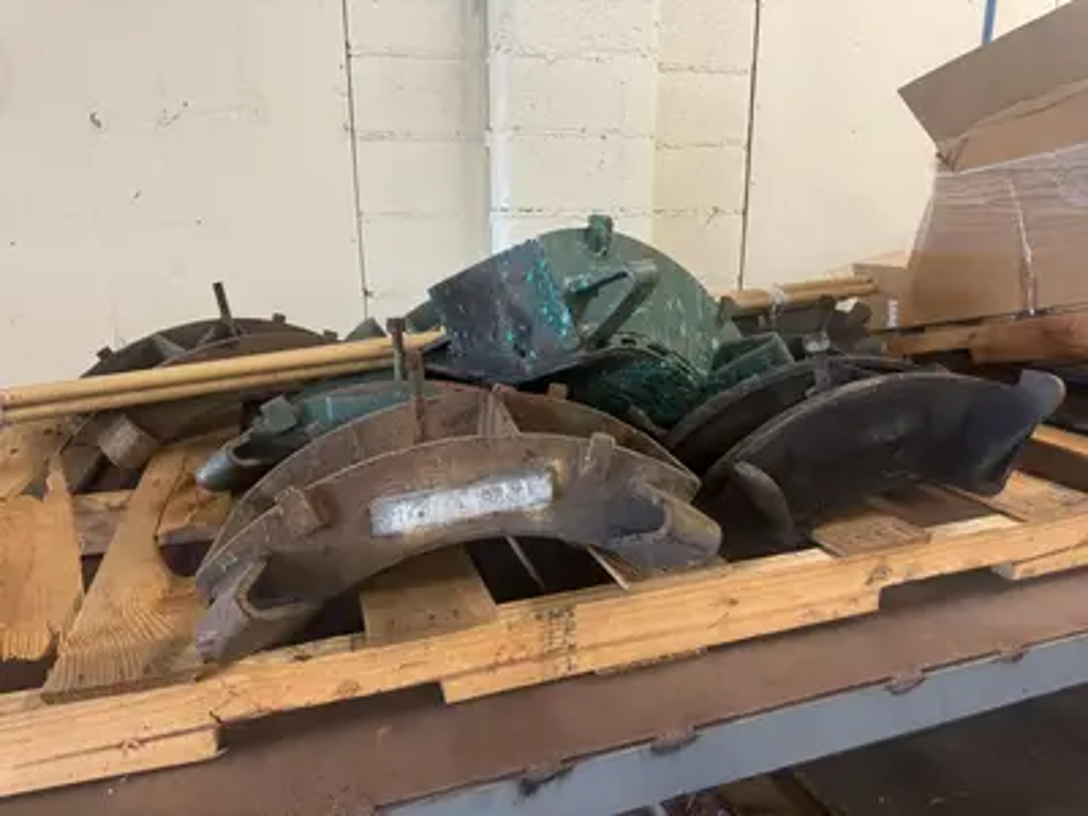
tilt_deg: -14.7
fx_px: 754
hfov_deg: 71.6
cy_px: 408
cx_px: 544
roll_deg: +0.8
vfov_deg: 56.8
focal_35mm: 24
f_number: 1.78
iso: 400
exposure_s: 1/60
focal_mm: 6.76
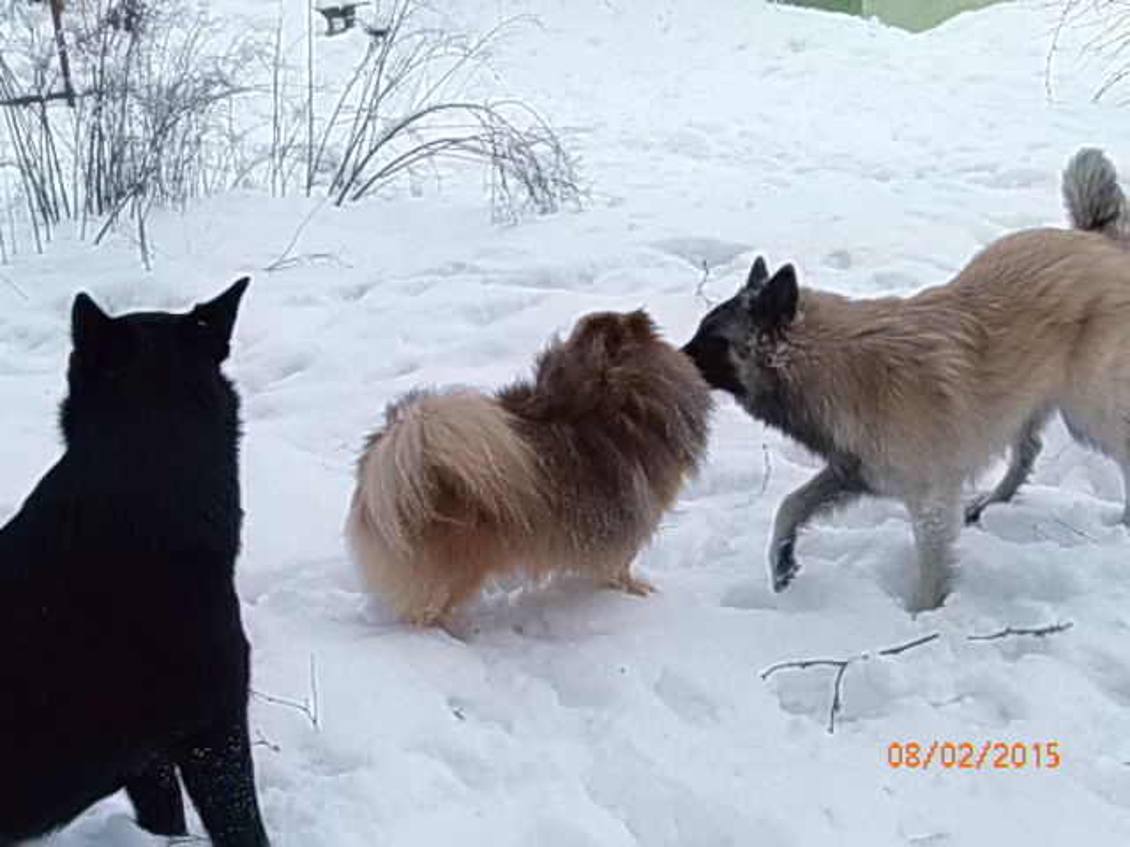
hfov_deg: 45.8
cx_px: 565
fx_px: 1338
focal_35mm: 41
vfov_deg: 35.1
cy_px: 424
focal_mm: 7.2
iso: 400
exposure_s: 1/600
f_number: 3.6
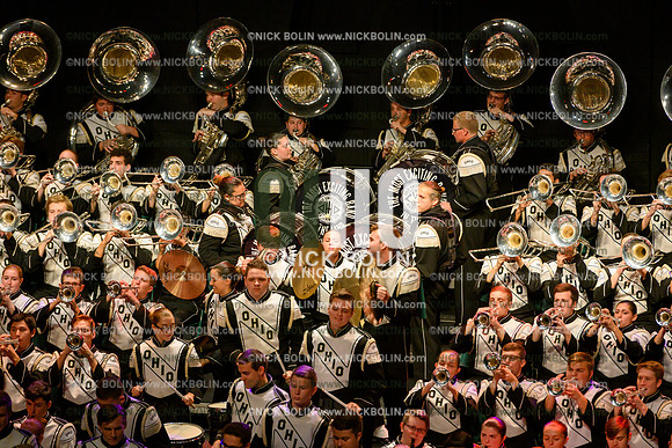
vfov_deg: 6.9
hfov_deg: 10.3
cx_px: 336
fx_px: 3734
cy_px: 224
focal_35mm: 200
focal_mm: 200
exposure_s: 1/500
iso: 5000
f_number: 4
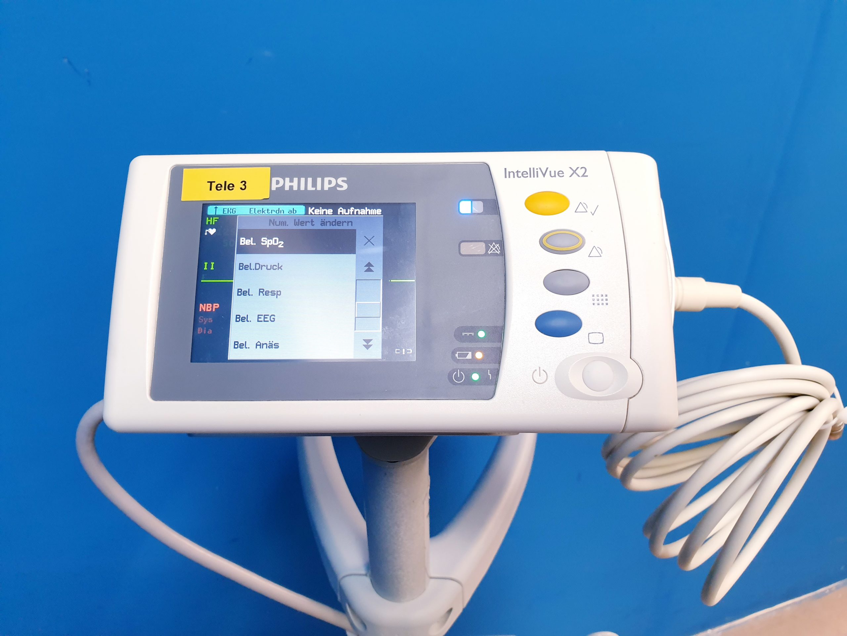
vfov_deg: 53.1
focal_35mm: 26
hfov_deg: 67.3
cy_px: 318
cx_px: 424
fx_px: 636
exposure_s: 1/50
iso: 200
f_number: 2.4
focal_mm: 4.3
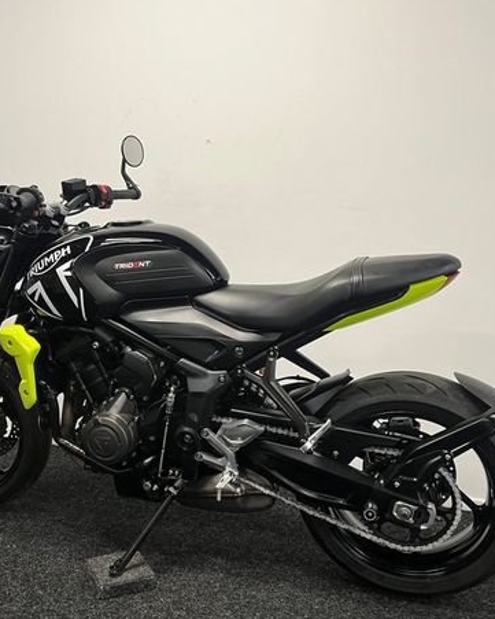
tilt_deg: -7.8
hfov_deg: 41.0
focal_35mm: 36
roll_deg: -2.6
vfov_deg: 50.3
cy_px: 312
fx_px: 659
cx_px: 206
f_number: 1.6
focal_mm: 5.1
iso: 64
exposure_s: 1/50
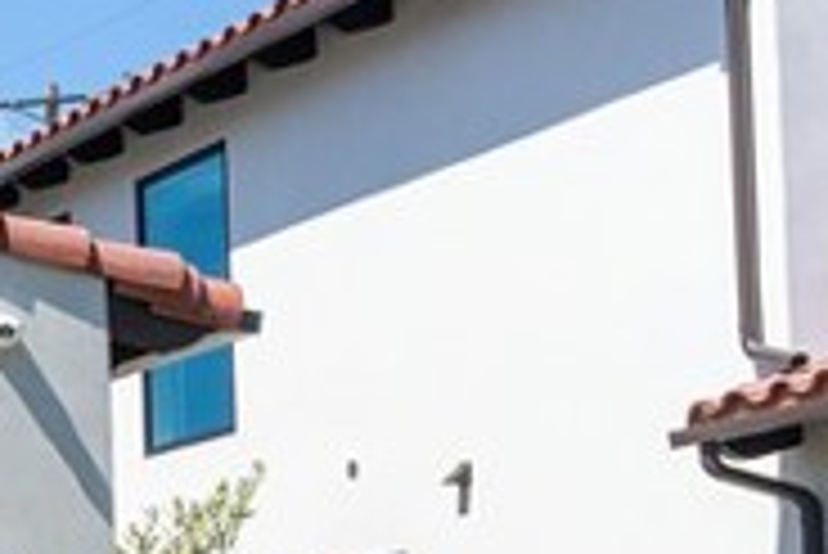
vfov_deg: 9.8
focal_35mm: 139
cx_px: -1332
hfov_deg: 11.4
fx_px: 3199
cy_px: 642
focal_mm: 25
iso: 100
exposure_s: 1/125
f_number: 11
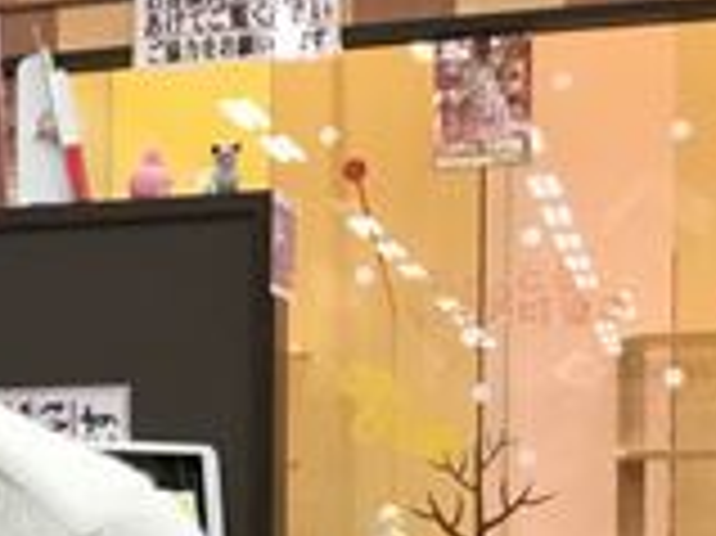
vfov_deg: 12.4
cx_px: -347
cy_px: 635
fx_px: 2418
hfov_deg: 15.6
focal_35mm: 117
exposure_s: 1/33
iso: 64
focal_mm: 3.3
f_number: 2.4
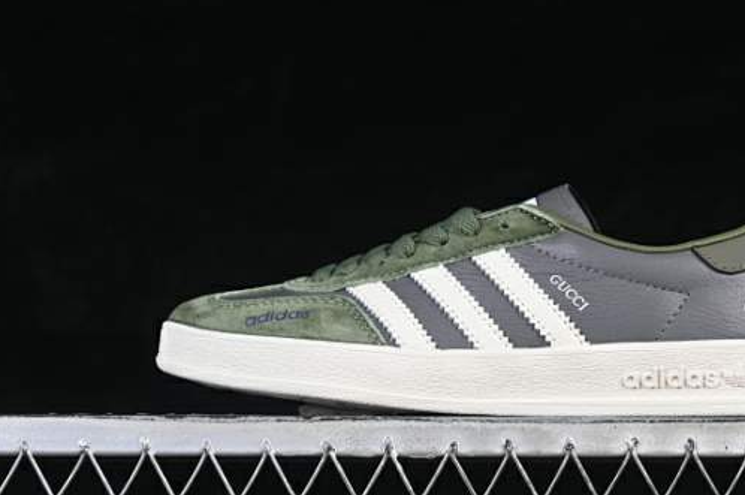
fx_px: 2274
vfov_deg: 12.4
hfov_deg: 18.5
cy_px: 190
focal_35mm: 110
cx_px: 506
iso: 160
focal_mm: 50
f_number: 7.1
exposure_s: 1/60
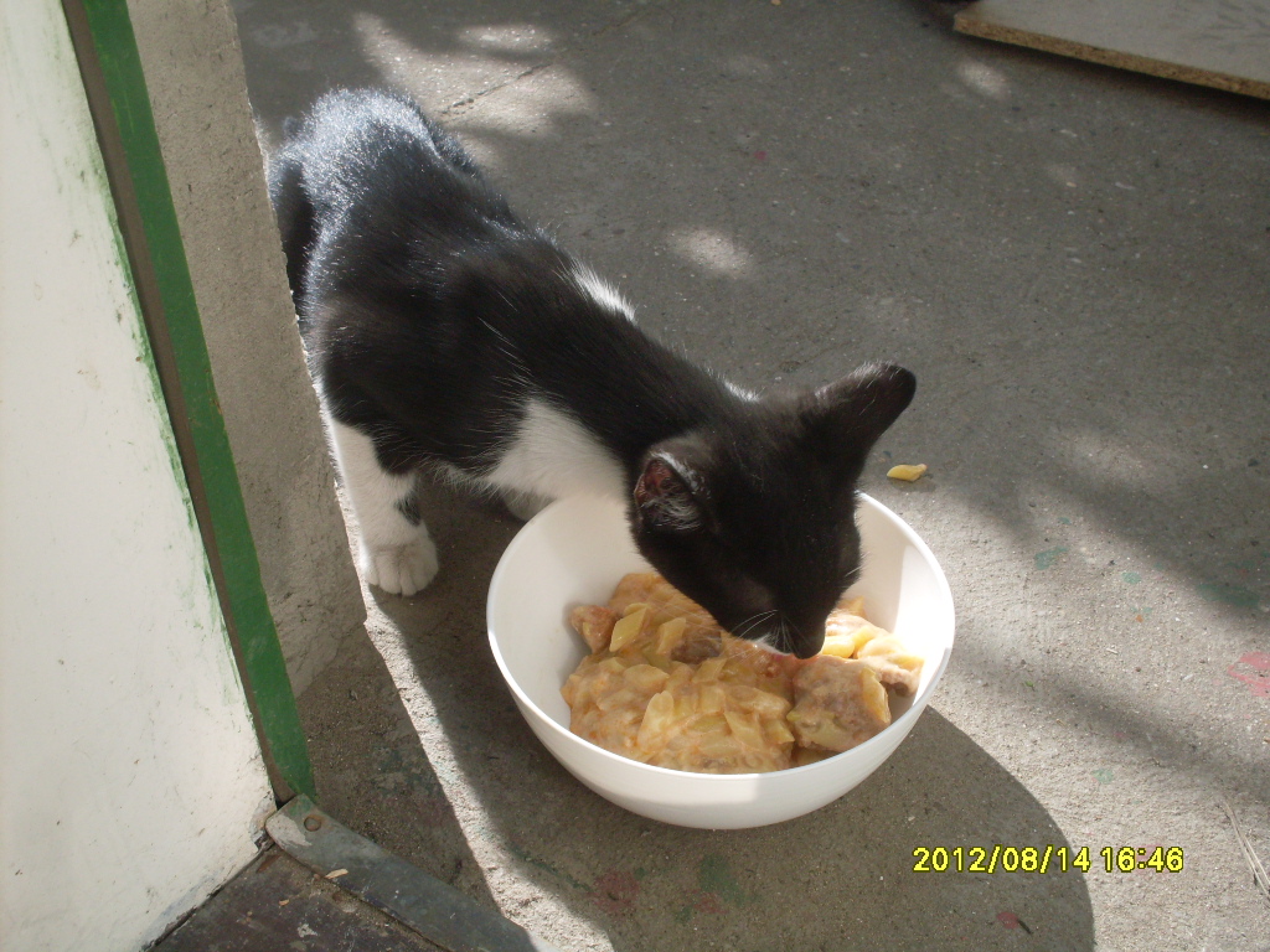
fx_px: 1394
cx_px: 635
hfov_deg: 49.0
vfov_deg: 37.7
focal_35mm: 38
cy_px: 476
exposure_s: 1/125
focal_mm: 6.3
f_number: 8.4
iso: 80
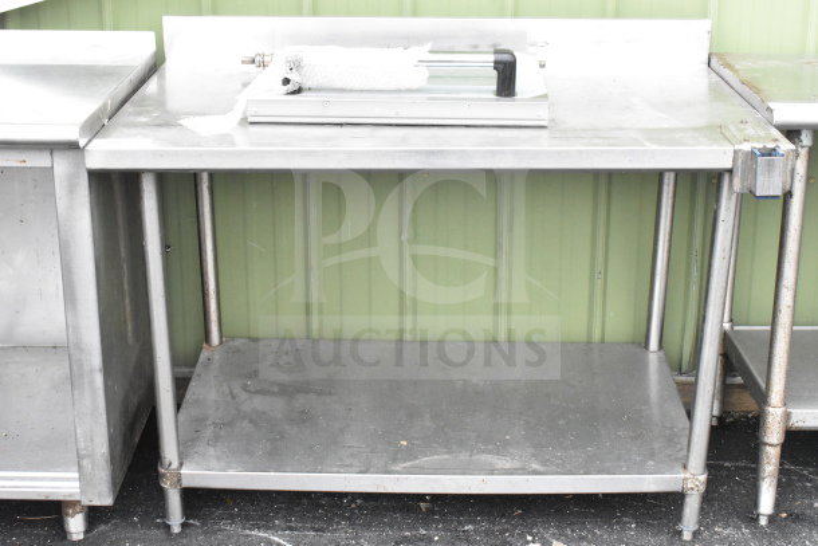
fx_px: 1295
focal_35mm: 57
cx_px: 409
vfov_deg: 23.8
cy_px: 273
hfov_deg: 35.0
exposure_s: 1/500
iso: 6400
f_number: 11
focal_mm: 38
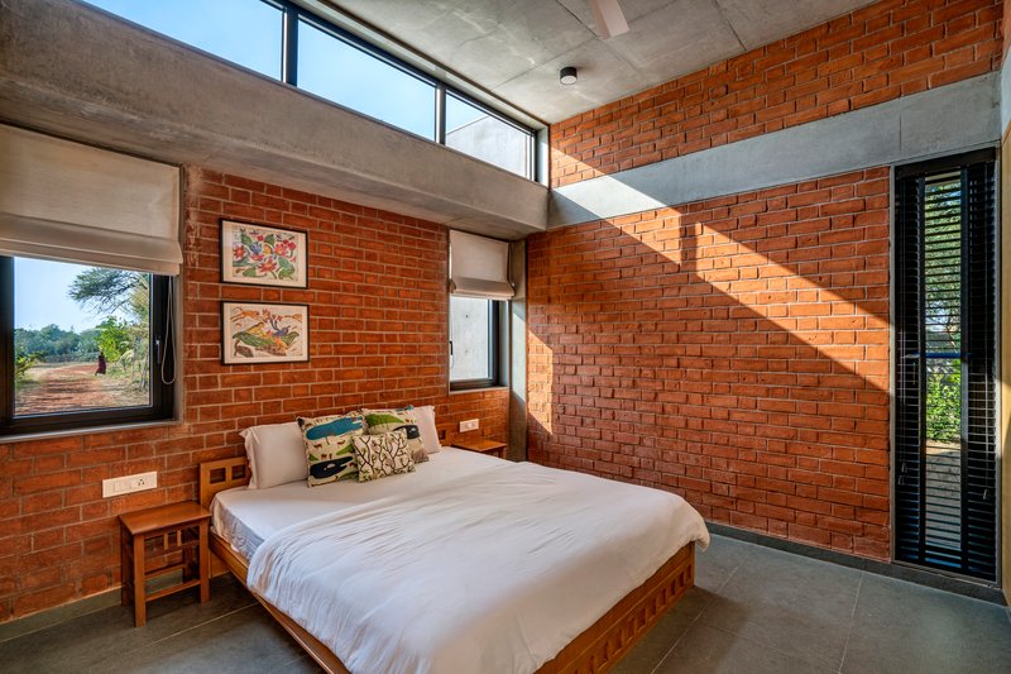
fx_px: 449
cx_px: 506
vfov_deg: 73.7
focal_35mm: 16
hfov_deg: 96.7
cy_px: 337
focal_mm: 16
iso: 100
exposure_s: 1/30
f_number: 9
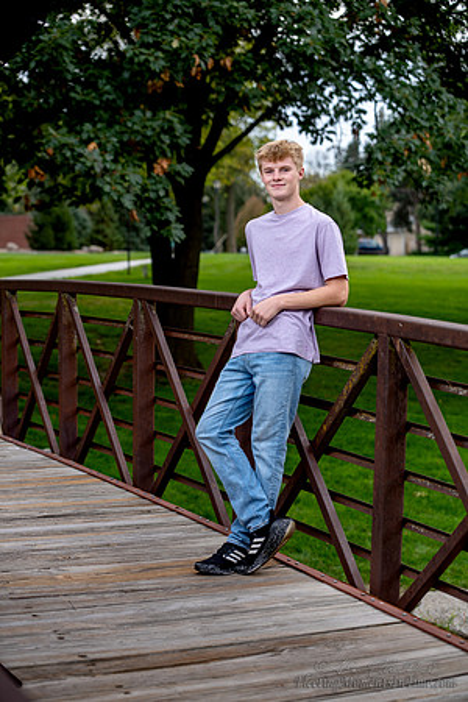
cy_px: 351
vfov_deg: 28.8
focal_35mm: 70
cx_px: 234
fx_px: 1365
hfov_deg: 19.5
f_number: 3.2
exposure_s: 1/250
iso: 160
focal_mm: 70
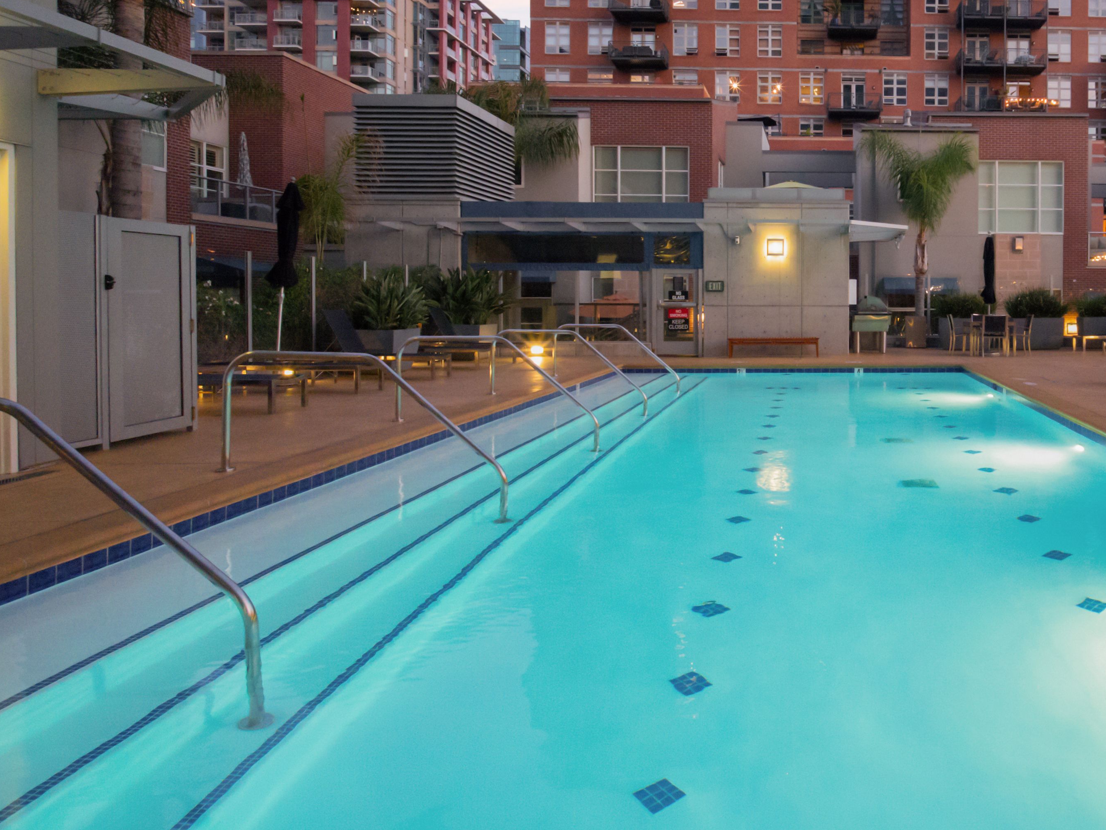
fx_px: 767
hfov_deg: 65.8
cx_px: 867
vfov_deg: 56.1
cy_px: 310
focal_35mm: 24
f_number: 5
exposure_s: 1/40
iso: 3200
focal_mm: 7
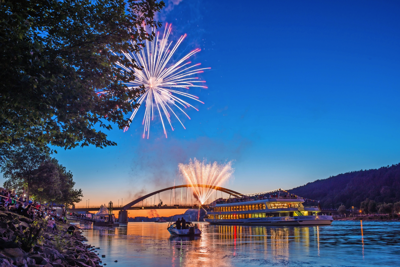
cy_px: 134
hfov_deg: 54.4
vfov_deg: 37.9
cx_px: 200
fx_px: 389
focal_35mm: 35
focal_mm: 35
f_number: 13
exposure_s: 1.6
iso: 100
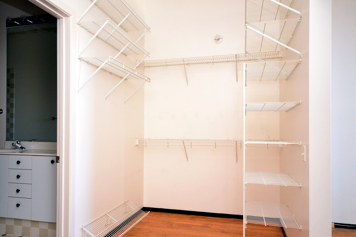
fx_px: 254
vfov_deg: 49.9
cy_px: 139
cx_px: 174
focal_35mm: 26
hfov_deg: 70.1
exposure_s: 1/30
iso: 800
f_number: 4.5
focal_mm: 13
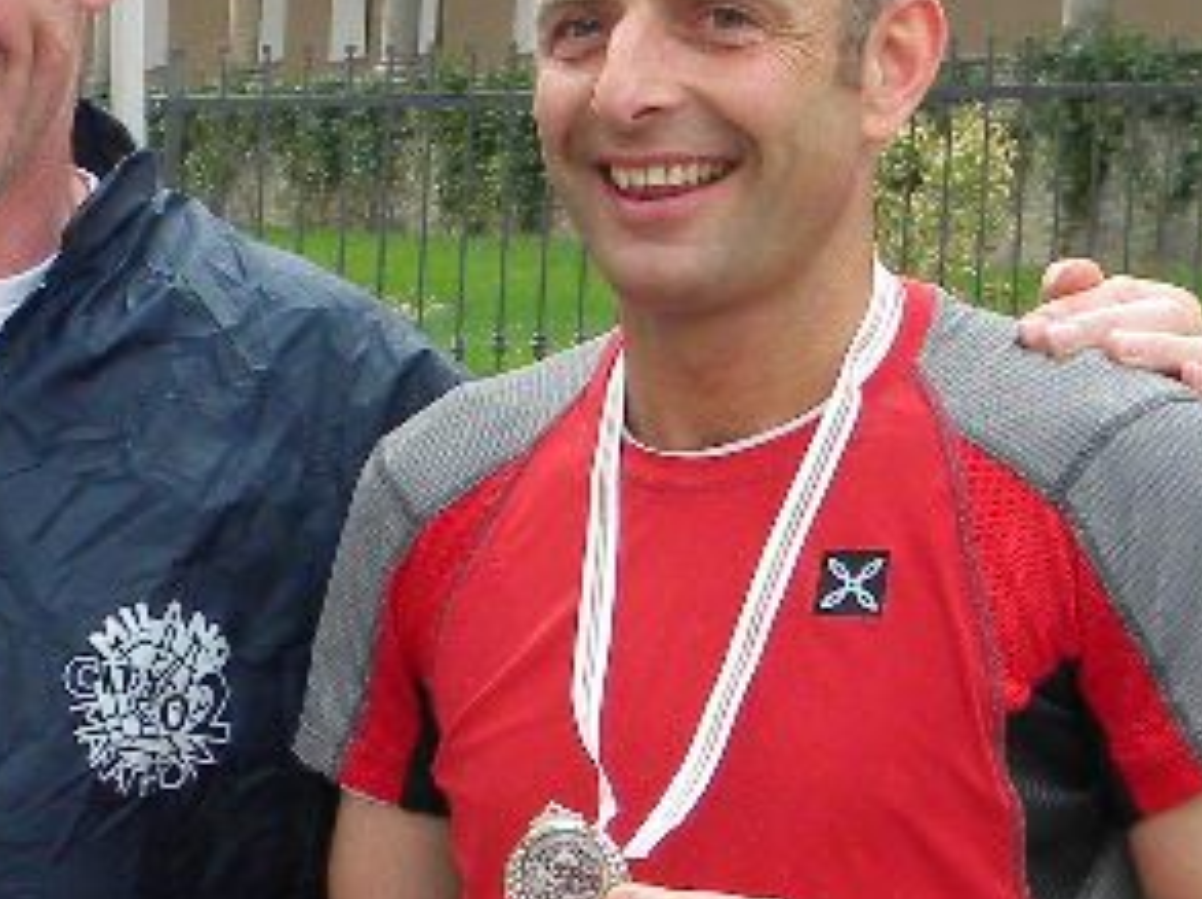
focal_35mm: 126
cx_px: 336
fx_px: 4370
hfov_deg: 15.6
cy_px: 546
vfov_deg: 11.7
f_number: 3.7
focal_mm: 6.4
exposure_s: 1/500
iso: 153
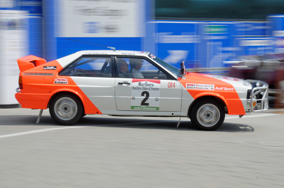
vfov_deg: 17.4
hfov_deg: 26.0
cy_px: 94
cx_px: 142
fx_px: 614
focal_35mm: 78
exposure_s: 1/50
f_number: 20
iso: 100
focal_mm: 52
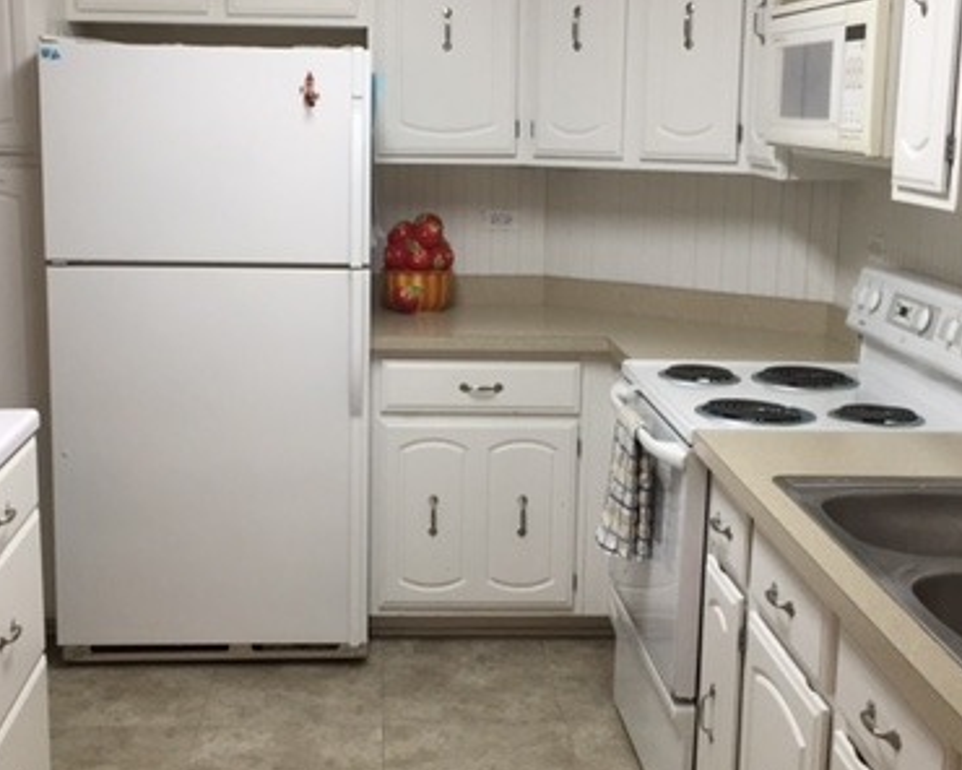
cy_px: 369
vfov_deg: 30.8
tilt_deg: -11.4
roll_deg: +0.6
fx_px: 1395
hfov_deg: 38.0
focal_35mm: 49
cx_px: 429
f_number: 2.2
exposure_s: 1/30
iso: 50
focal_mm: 4.15
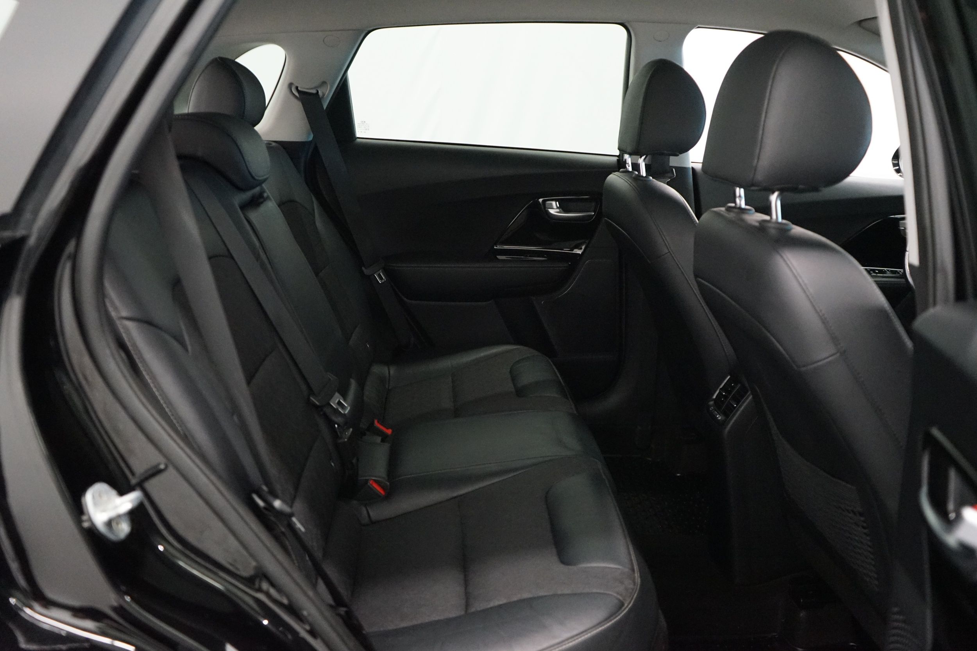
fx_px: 787
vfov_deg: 45.0
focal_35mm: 29
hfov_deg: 63.7
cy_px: 326
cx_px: 488
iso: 6400
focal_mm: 29
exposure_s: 1/125
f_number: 3.5
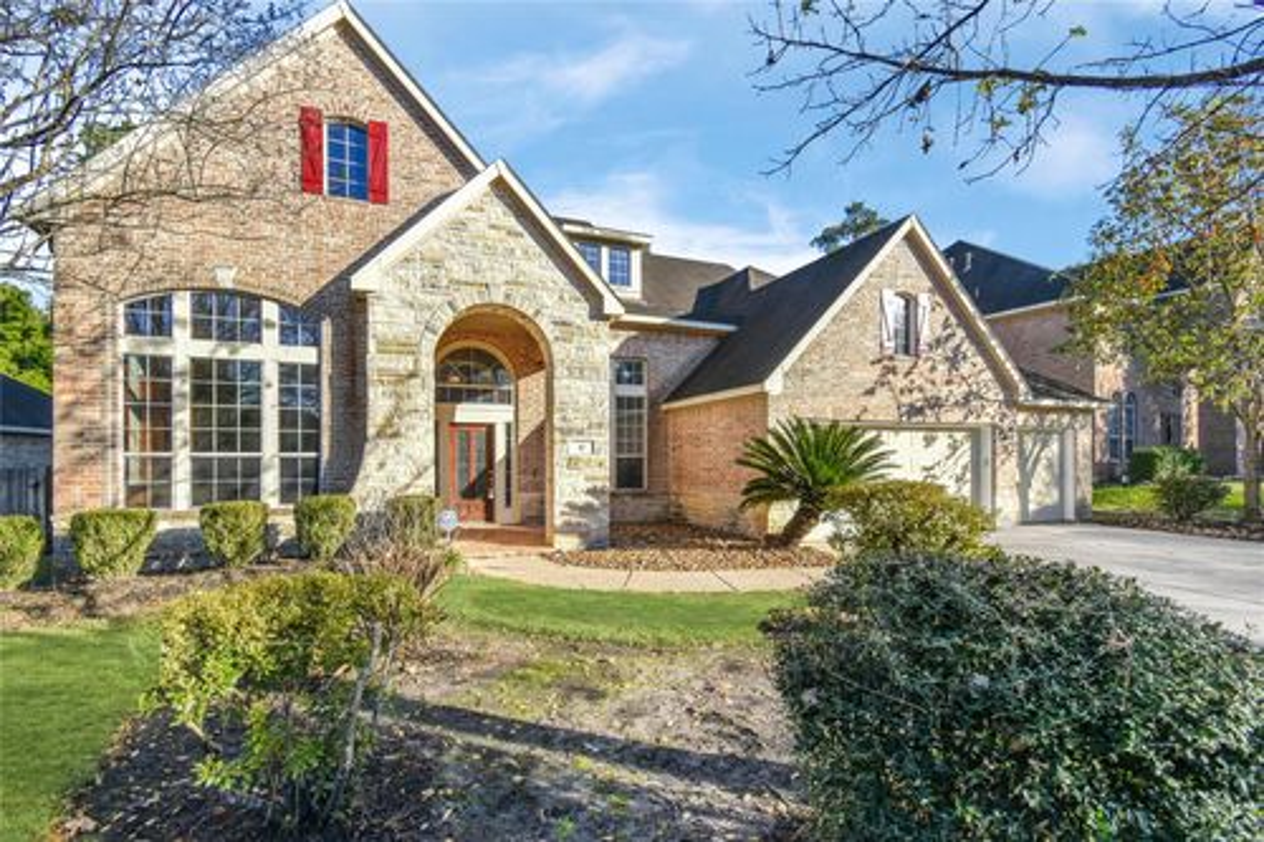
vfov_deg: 77.3
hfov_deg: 100.4
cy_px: 421
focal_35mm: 15
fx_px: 526
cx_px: 632
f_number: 8
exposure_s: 1/250
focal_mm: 10
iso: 125
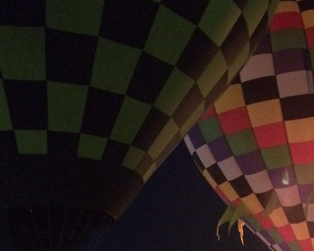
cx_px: 327
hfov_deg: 26.2
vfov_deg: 21.9
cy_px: 227
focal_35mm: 68
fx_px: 632
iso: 1250
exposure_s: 1/15
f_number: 2.2
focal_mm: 4.12
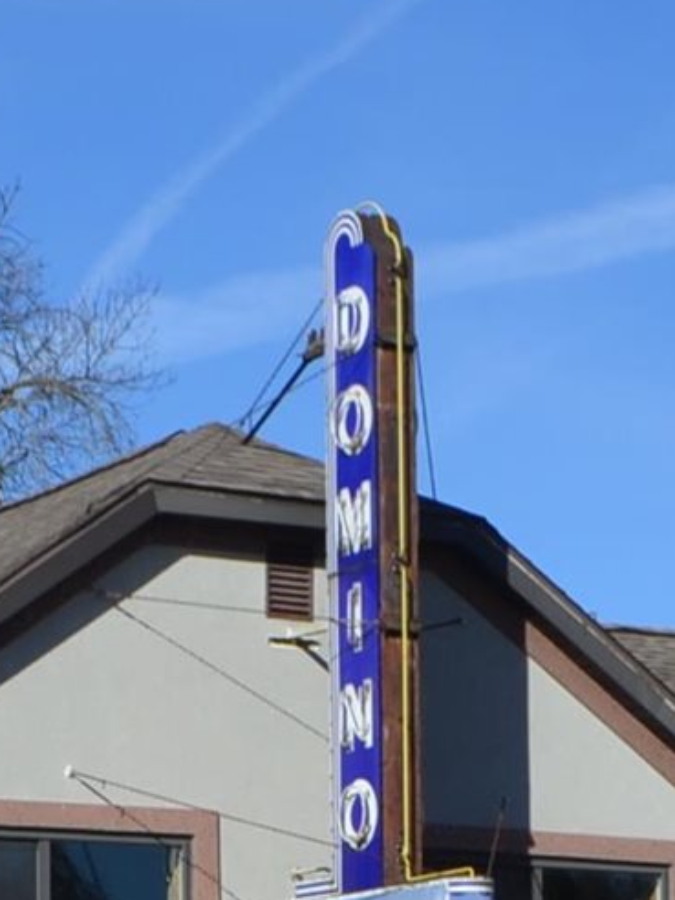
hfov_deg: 8.2
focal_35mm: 180
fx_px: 4680
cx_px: 296
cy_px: 911
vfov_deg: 10.9
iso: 100
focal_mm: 20
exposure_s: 1/250
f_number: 8
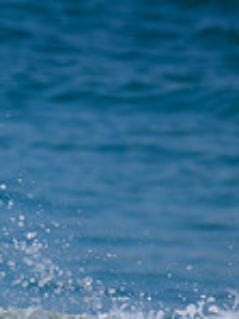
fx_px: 38158
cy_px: 357
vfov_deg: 0.5
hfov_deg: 0.4
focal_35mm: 4145
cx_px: -327
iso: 280
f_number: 6.3
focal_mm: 800
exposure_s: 1/2000
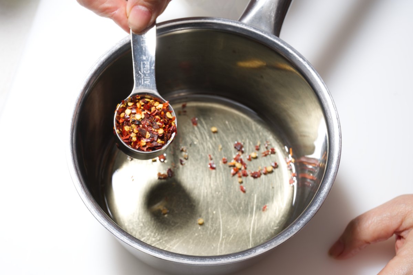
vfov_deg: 29.2
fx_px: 528
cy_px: 138
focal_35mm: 46
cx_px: 206
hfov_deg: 42.7
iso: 100
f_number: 8
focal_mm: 46
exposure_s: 1/100
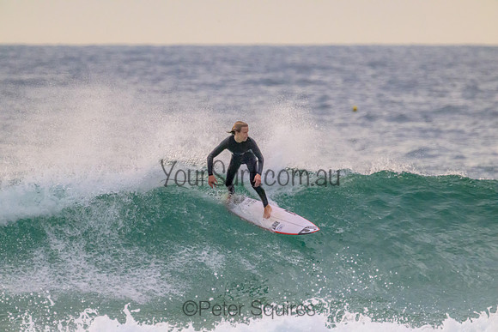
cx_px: 249
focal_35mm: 800
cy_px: 166
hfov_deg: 2.6
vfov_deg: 1.7
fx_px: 11069
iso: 10000
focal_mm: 800
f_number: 11
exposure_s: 1/2000
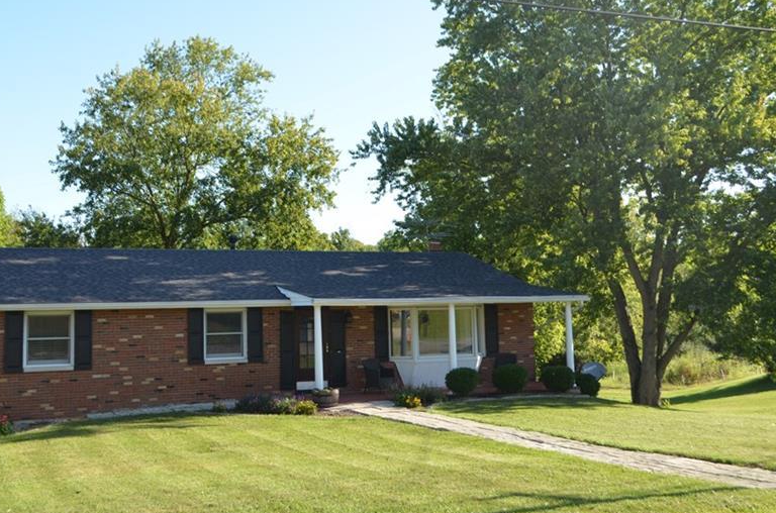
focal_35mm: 40
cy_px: 208
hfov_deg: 48.4
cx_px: 340
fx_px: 860
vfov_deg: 33.1
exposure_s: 1/200
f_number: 6.3
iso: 100
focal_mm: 20
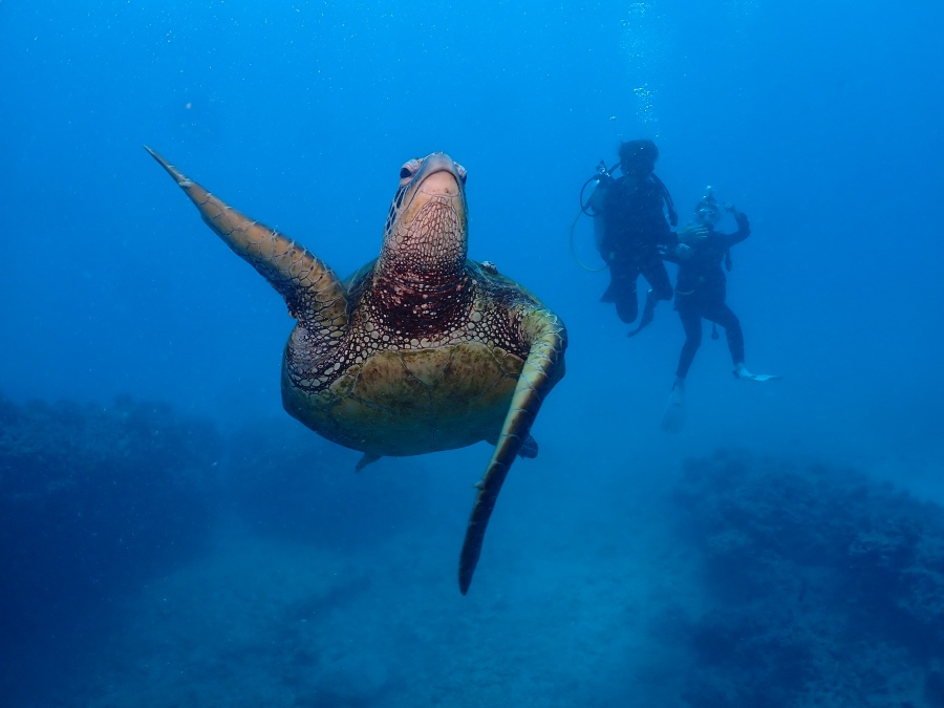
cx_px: 472
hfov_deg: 69.4
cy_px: 354
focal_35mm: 25
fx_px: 682
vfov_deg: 54.9
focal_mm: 4.5
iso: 100
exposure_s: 1/160
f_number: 8
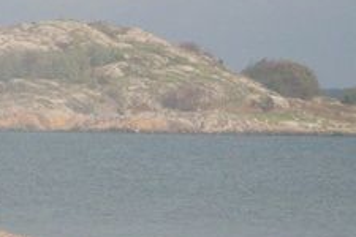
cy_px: 209
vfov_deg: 4.0
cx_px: -121
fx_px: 3382
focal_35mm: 342
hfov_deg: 6.0
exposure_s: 1/640
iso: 400
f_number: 9
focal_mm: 18.3
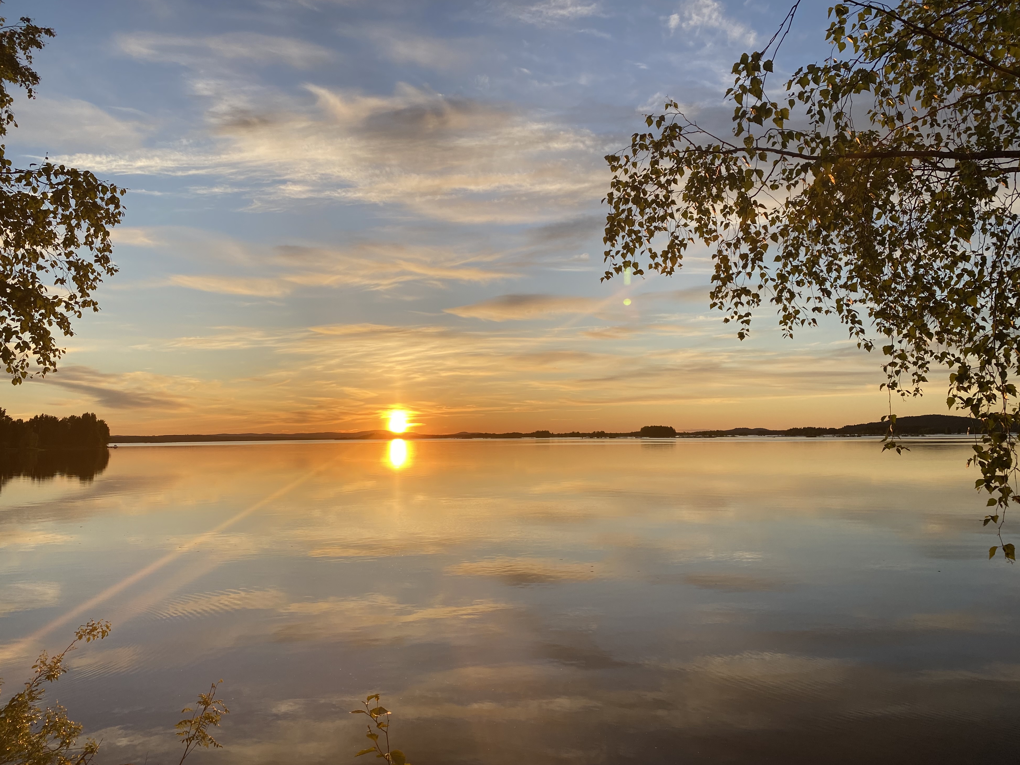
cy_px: 369
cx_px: 508
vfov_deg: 51.3
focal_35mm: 27
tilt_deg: +5.7
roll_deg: +0.4
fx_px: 796
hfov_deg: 65.3
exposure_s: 1/1565
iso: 32
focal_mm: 4.25
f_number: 1.8
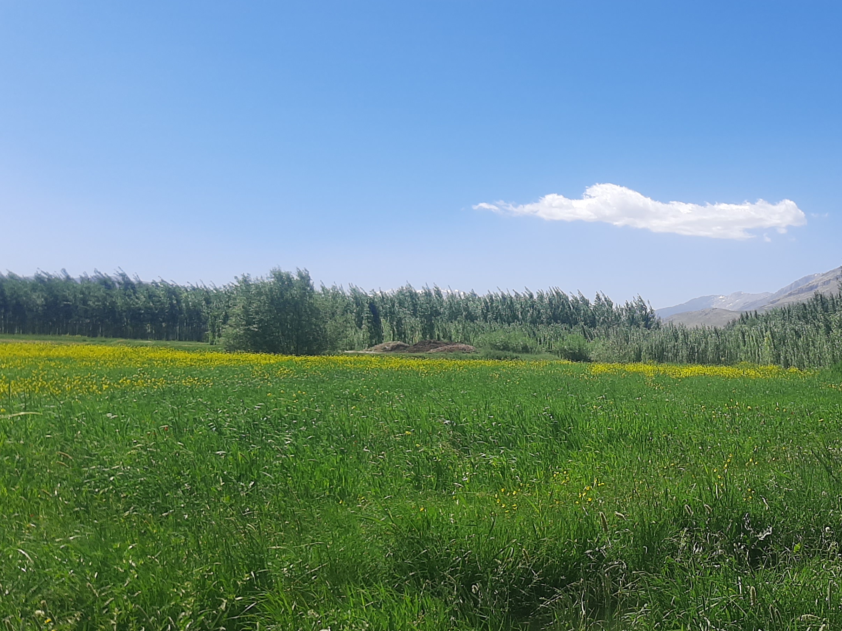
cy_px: 292
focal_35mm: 45
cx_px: 622
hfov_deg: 41.0
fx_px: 1095
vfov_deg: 32.2
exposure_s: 1/2558
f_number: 1.7
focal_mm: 3.93
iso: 40
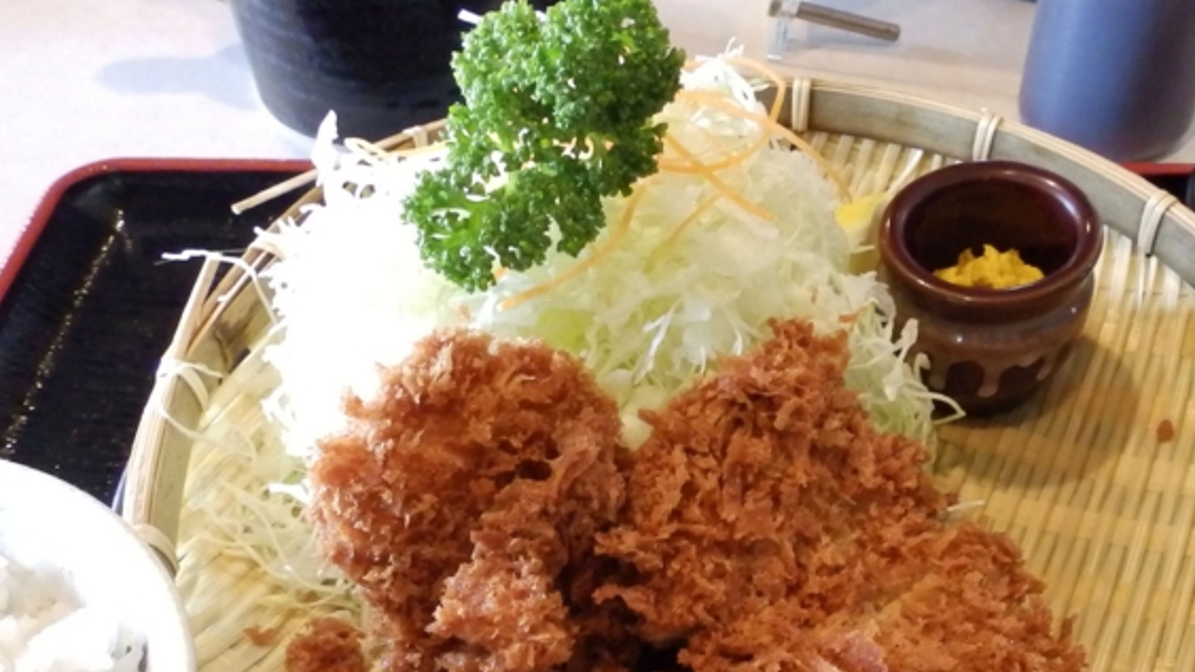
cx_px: 748
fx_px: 1077
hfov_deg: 57.3
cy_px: 591
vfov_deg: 33.0
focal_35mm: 34
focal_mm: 4
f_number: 3.4
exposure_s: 1/13
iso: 800
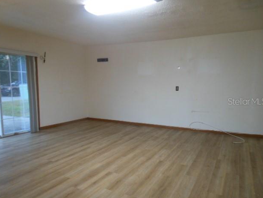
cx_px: 131
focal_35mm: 26
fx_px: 198
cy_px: 101
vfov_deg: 53.1
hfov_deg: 67.3
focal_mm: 4.5
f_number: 3.2
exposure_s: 1/30
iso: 250
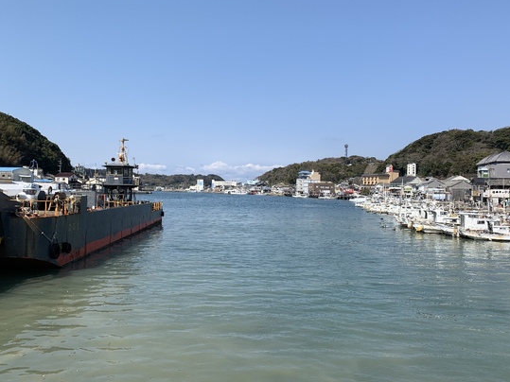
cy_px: 187
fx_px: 398
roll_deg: -1.5
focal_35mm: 27
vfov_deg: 51.3
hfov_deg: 65.3
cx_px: 250
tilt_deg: +0.9
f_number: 1.8
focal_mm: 4.25
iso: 25
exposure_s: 1/2611
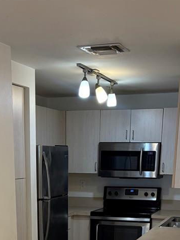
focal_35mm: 66
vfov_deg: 25.7
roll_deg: -0.8
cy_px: 301
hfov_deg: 22.2
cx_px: 71
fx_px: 457
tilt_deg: -19.2
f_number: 1.6
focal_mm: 5.96
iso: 125
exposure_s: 1/60
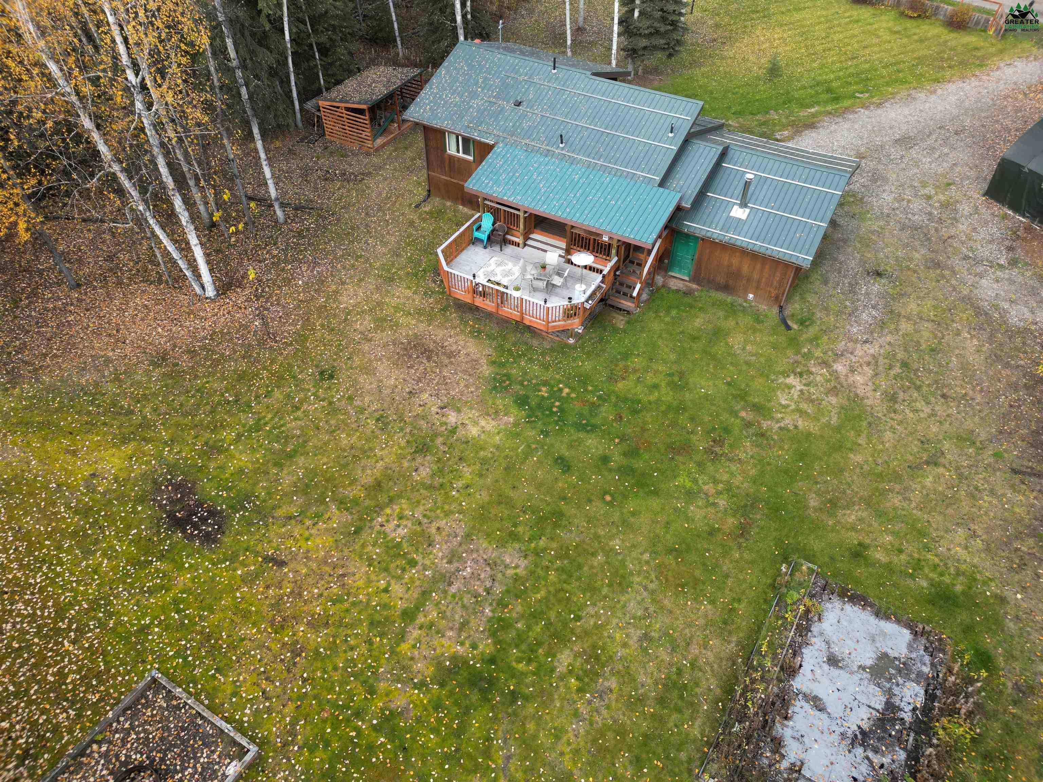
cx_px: 522
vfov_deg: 56.8
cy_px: 391
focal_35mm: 24
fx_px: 723
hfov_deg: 71.6
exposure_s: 1/400
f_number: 1.7
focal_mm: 6.72
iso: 100
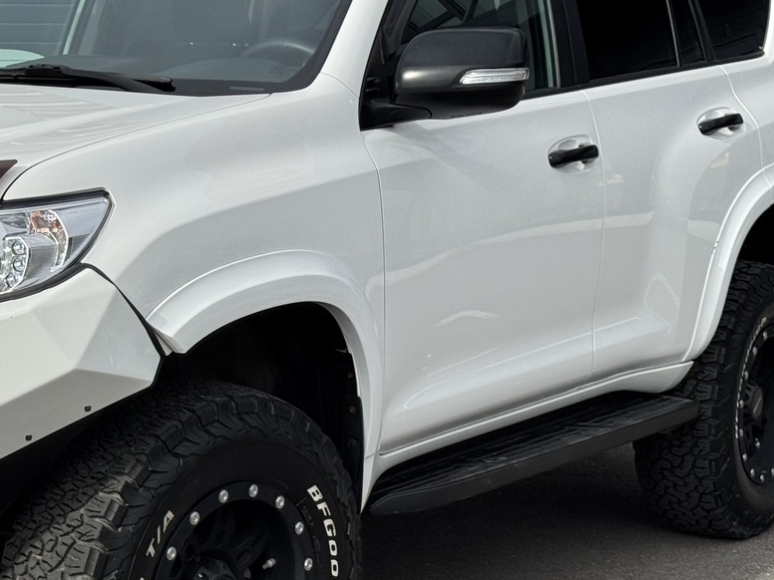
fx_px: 2214
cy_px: 262
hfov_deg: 19.5
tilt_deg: -6.1
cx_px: 101
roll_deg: -0.6
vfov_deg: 14.9
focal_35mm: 99
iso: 64
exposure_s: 1/3817
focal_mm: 6.76
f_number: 1.78
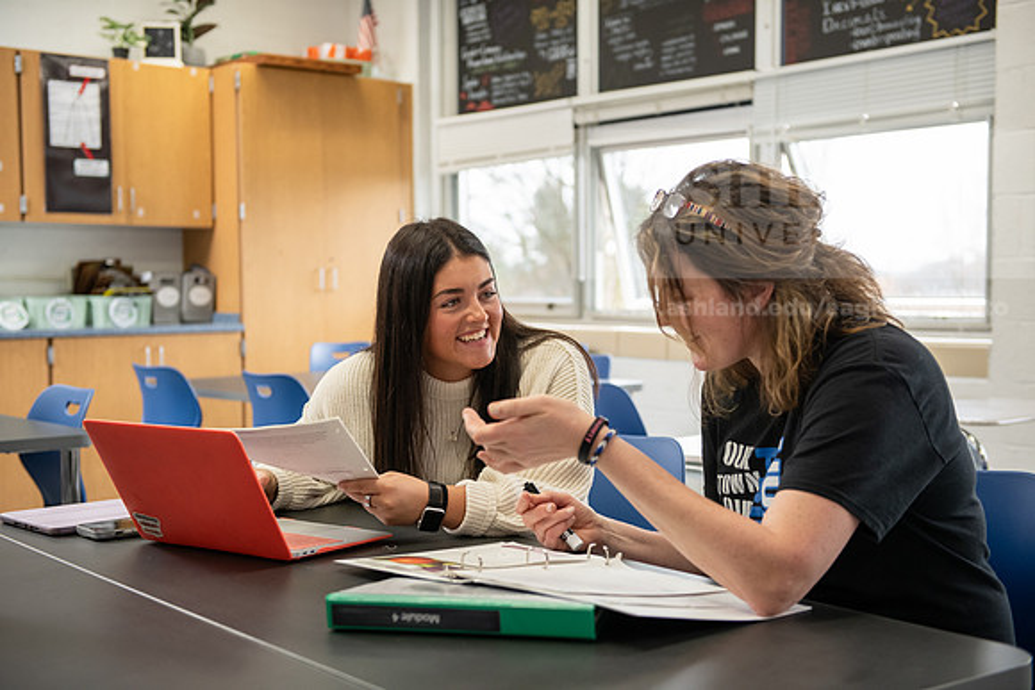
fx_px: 1438
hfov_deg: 39.6
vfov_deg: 27.0
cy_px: 345
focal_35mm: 50
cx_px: 518
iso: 1250
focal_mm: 50
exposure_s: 1/200
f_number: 3.2
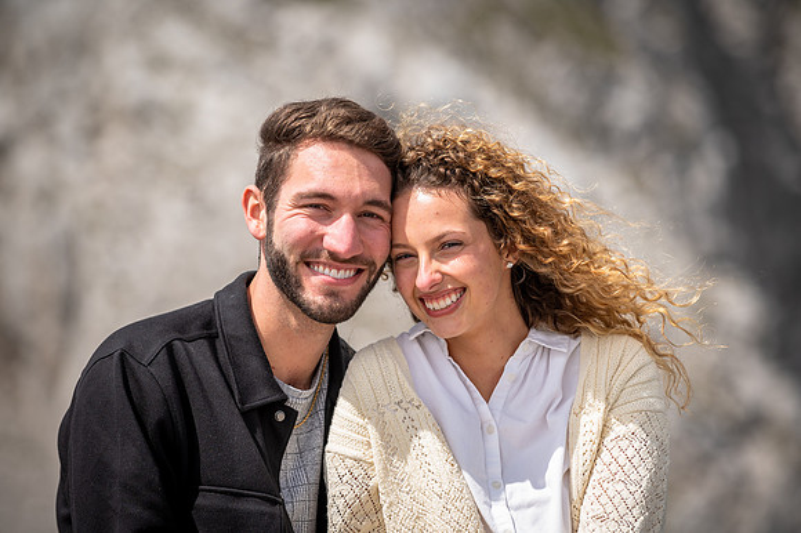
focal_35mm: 200
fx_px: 4447
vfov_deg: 6.9
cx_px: 400
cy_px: 266
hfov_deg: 10.3
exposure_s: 1/1250
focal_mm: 200
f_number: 4
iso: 100
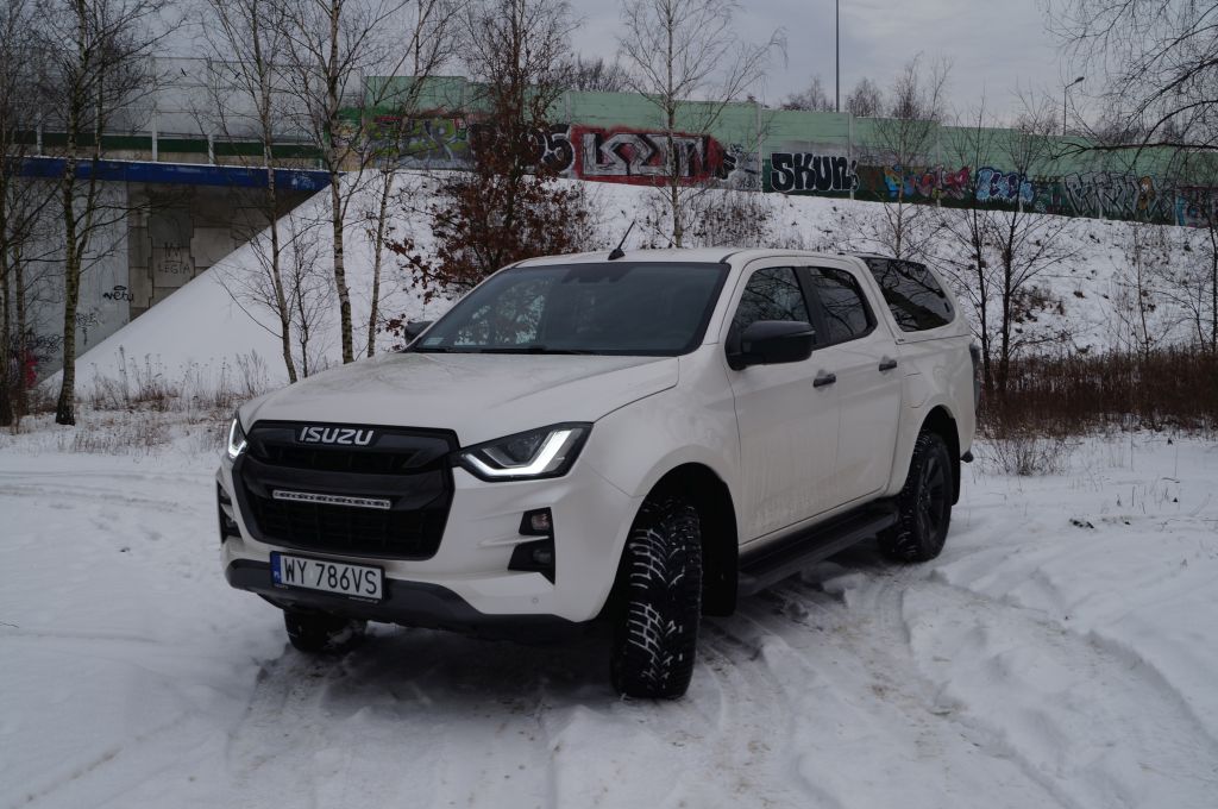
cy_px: 404
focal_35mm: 39
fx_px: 1318
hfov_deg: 49.6
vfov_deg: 34.1
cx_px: 609
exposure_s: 1/100
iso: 100
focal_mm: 26
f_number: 10
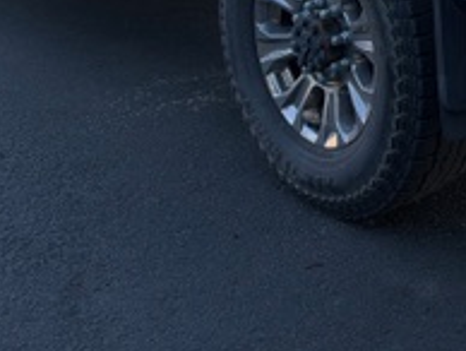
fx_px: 1065
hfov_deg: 23.2
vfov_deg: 16.6
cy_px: -214
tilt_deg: -8.1
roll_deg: -0.3
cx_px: 509
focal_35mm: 79
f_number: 1.8
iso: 64
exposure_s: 1/1403
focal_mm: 6.93
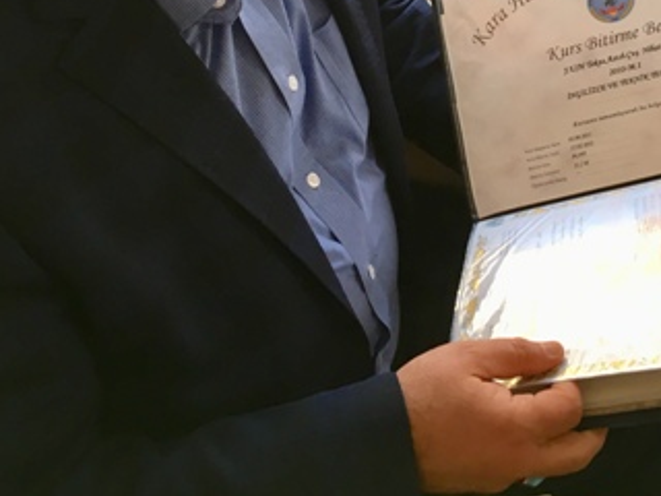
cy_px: 2
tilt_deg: -41.0
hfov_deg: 32.7
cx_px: 479
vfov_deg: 24.1
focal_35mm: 58
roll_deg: +1.7
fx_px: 1108
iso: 32
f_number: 2.2
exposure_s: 1/33
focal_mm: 4.15
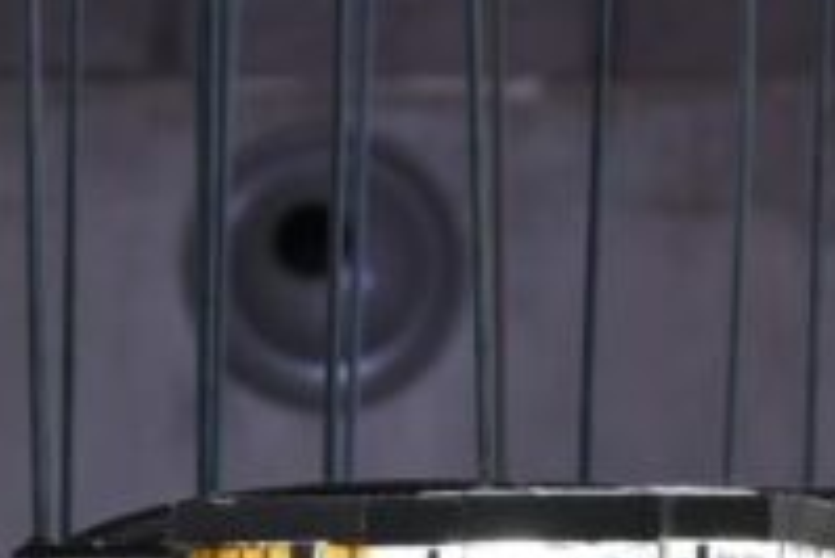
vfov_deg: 2.8
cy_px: 1387
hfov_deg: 4.2
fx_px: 11270
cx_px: -344
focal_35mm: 486
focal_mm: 63
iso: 100
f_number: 8
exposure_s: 2.5
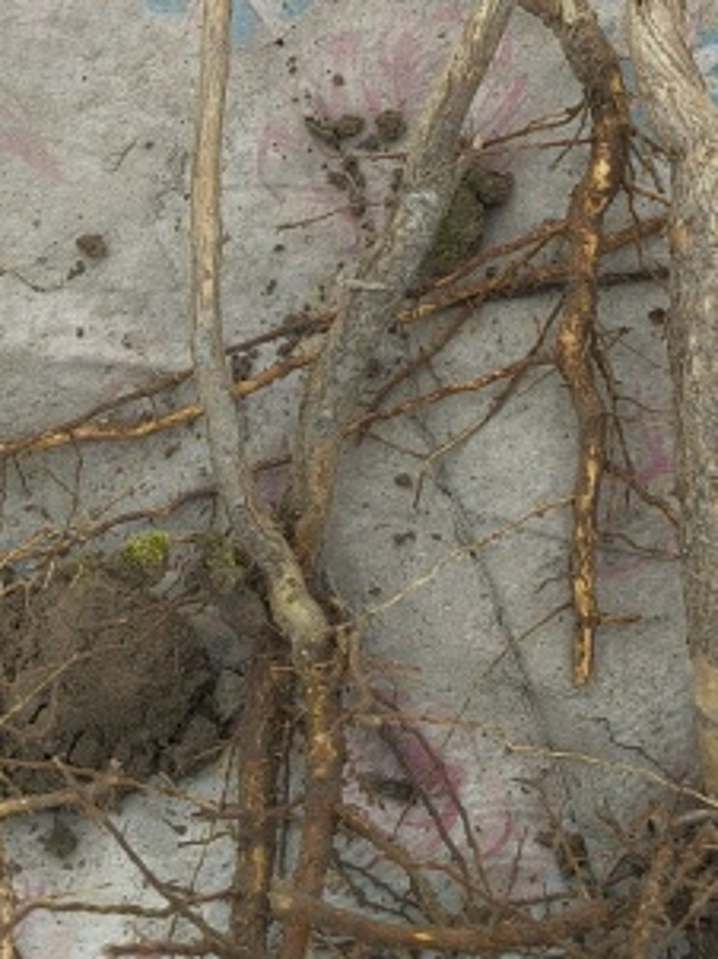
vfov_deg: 19.0
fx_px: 2548
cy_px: -433
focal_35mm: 92
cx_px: 880
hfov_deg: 15.4
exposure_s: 1/354
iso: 80
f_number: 1.8
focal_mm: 4.84
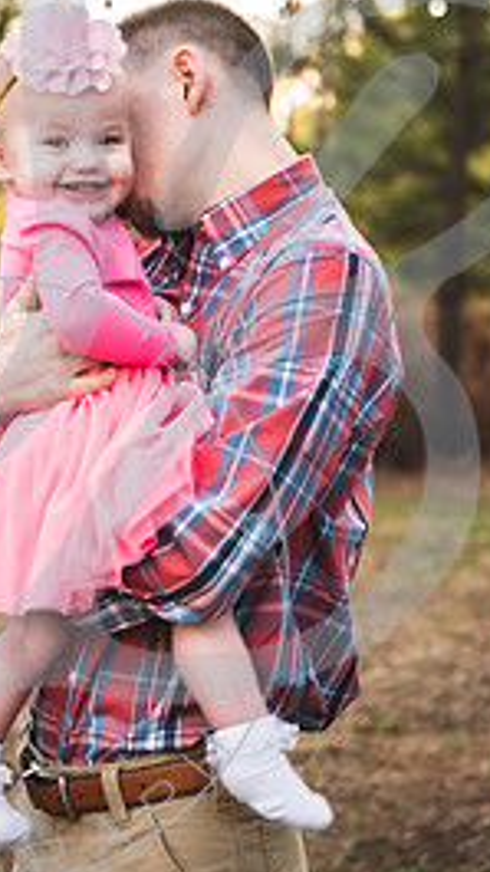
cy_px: 332
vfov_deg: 23.9
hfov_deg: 13.5
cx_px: 132
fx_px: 2056
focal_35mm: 89
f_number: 2.8
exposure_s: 1/125
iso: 100
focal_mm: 50
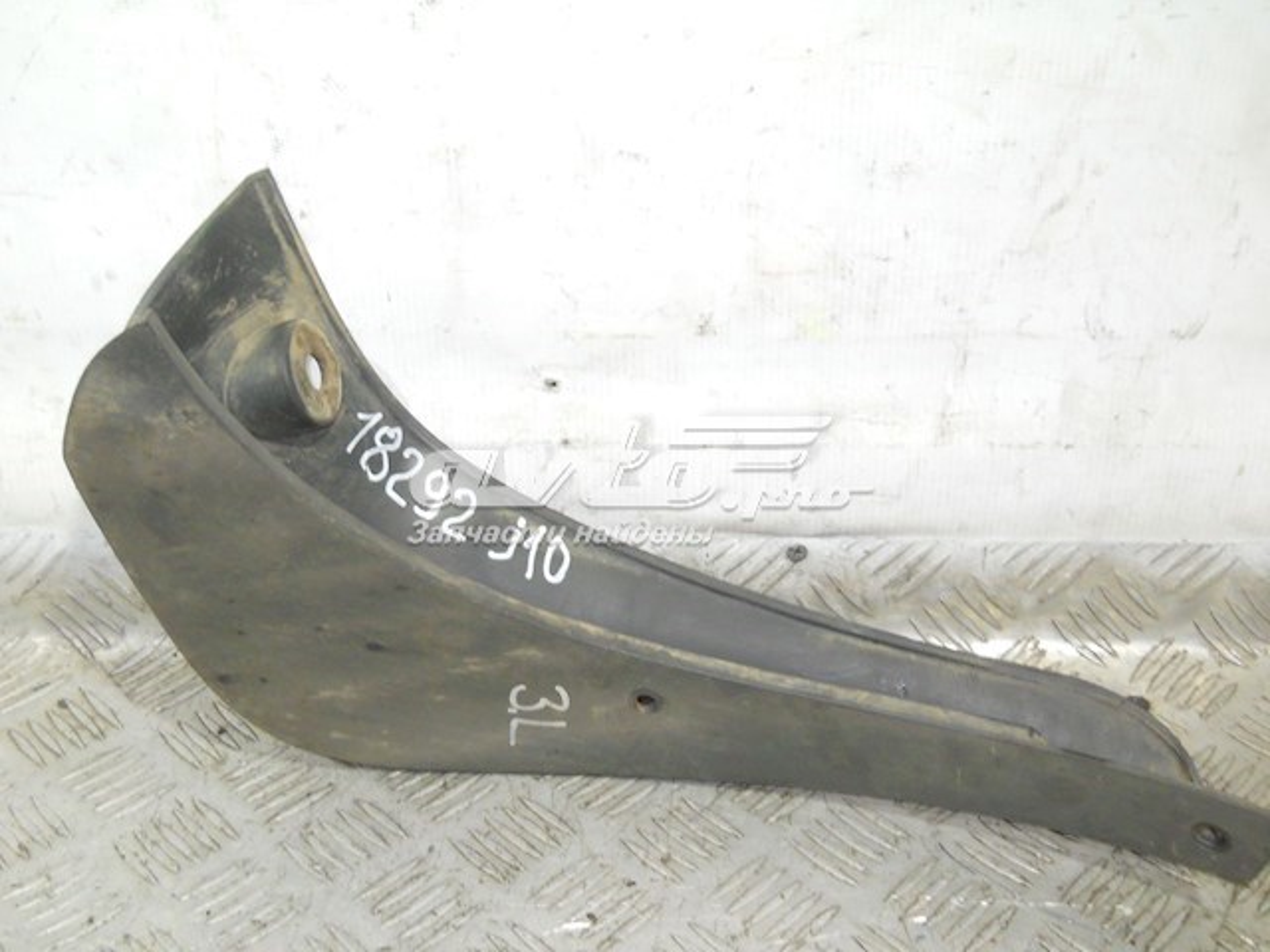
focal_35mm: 41
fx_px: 1504
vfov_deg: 35.1
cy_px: 476
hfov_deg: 45.8
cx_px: 635
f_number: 3.1
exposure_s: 1/30
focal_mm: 6.72
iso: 250
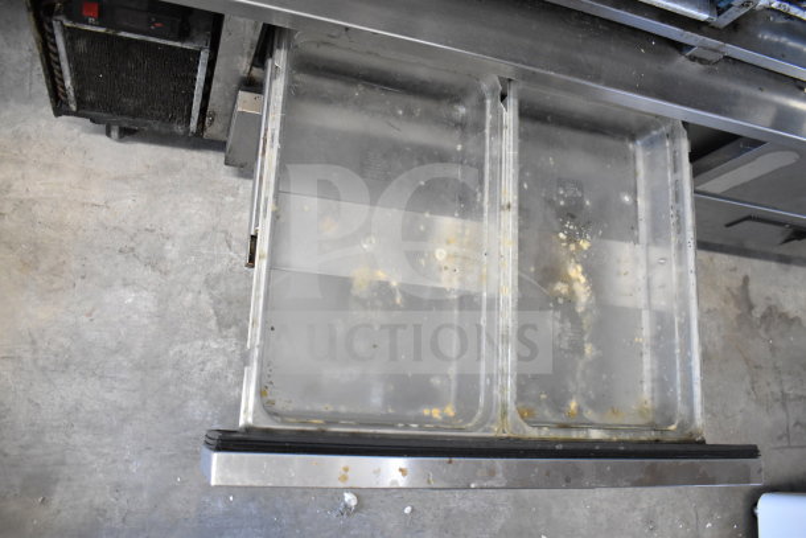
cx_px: 403
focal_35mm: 30
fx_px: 672
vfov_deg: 43.6
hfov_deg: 61.9
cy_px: 269
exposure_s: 1/30
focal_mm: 20
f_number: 3.5
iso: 2500
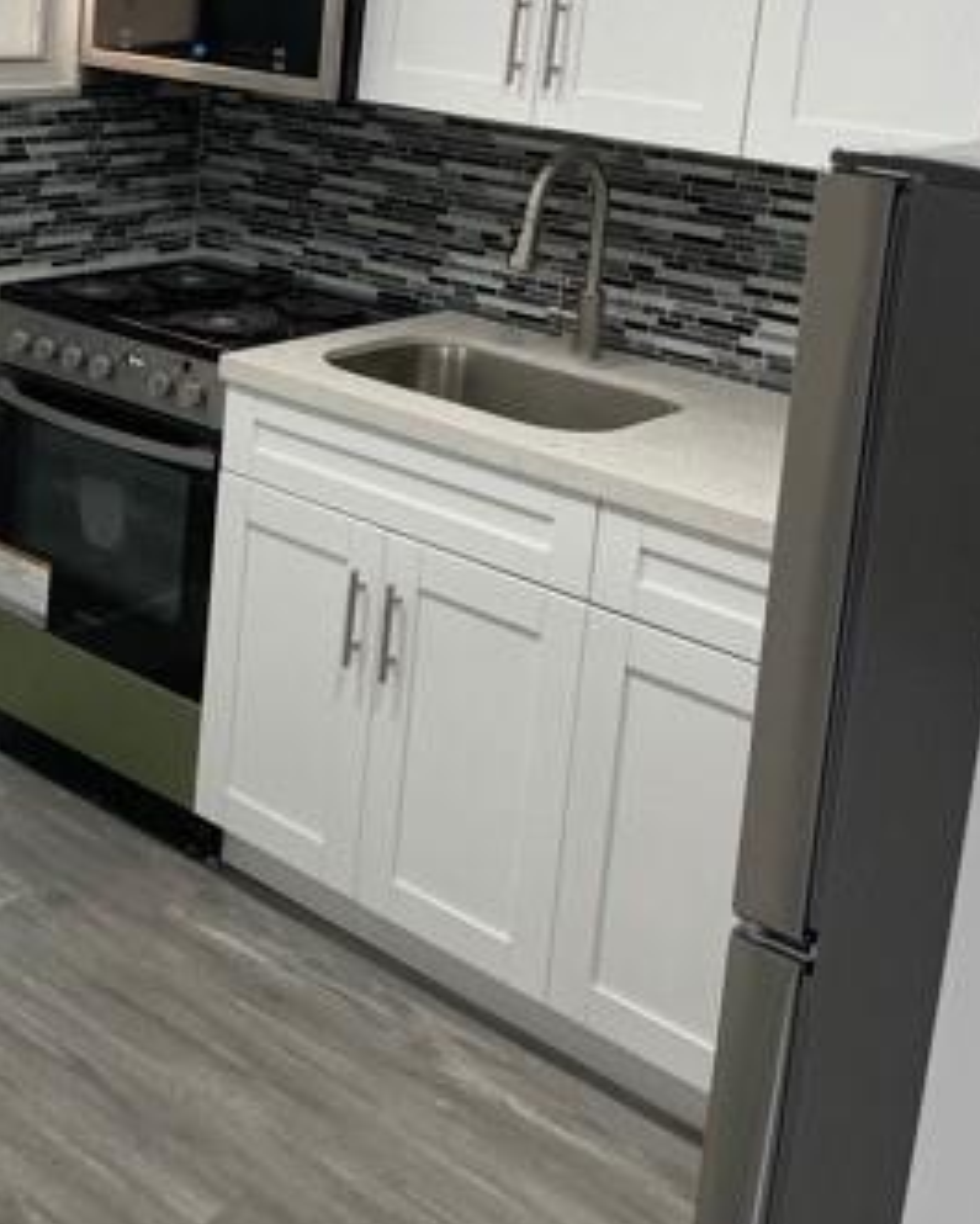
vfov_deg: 36.5
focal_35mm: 49
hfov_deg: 29.7
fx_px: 1776
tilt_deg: -9.2
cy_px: 218
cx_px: 111
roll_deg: -3.7
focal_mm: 4.2
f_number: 1.6
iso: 125
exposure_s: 1/120
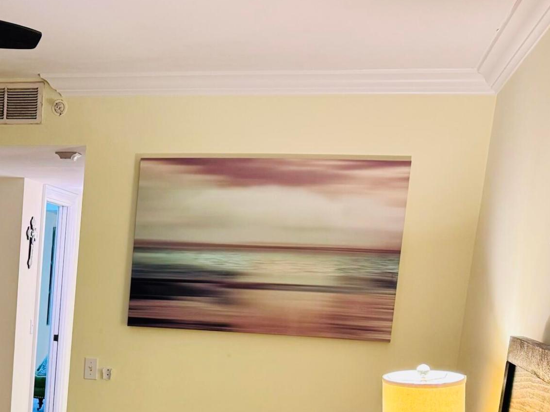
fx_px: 969
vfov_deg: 22.8
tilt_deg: -12.1
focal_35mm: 61
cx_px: -16
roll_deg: -2.7
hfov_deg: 29.3
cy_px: 435
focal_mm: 6.86
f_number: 1.78
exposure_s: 1/60
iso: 320
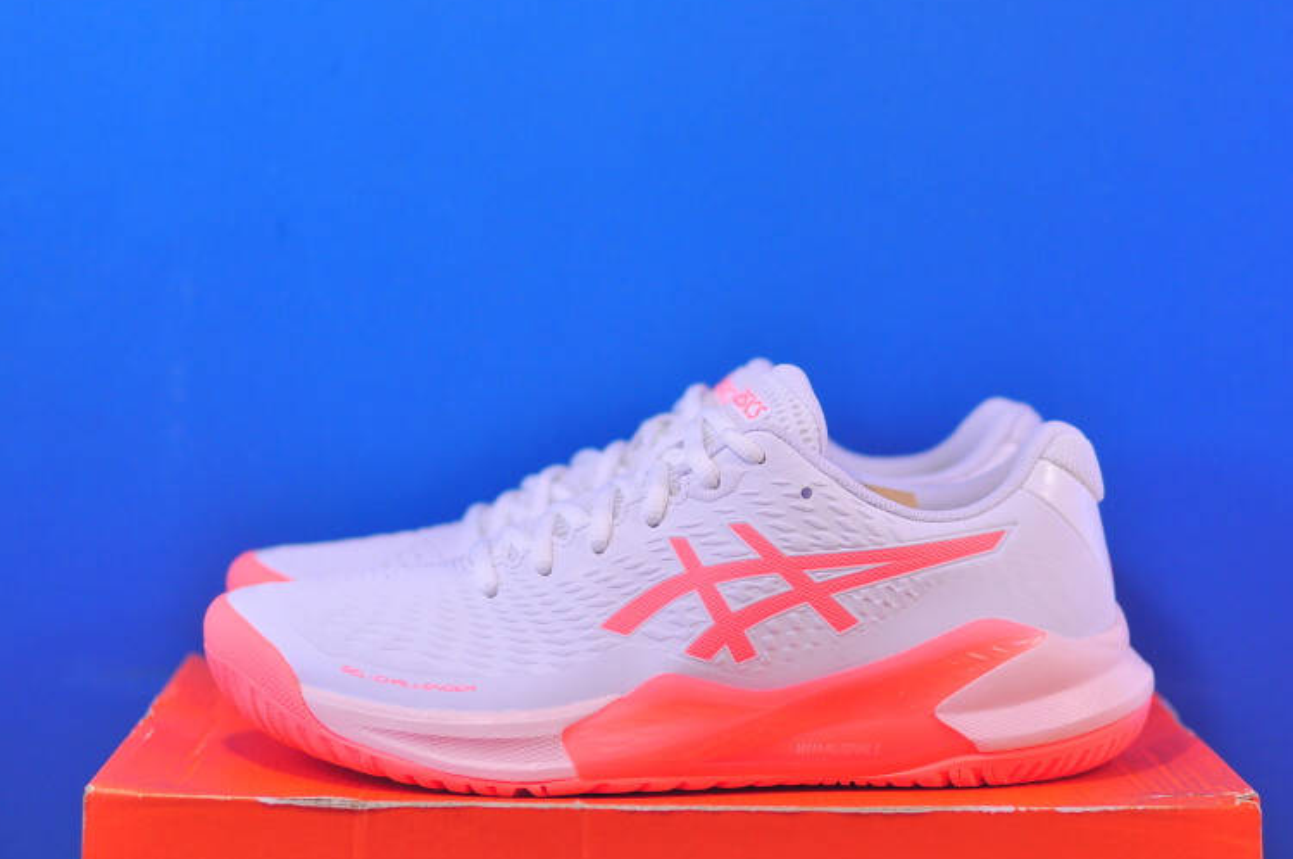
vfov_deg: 17.0
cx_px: 662
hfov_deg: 25.4
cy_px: 432
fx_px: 2870
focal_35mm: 80
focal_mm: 50
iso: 250
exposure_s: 1/320
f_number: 2.5
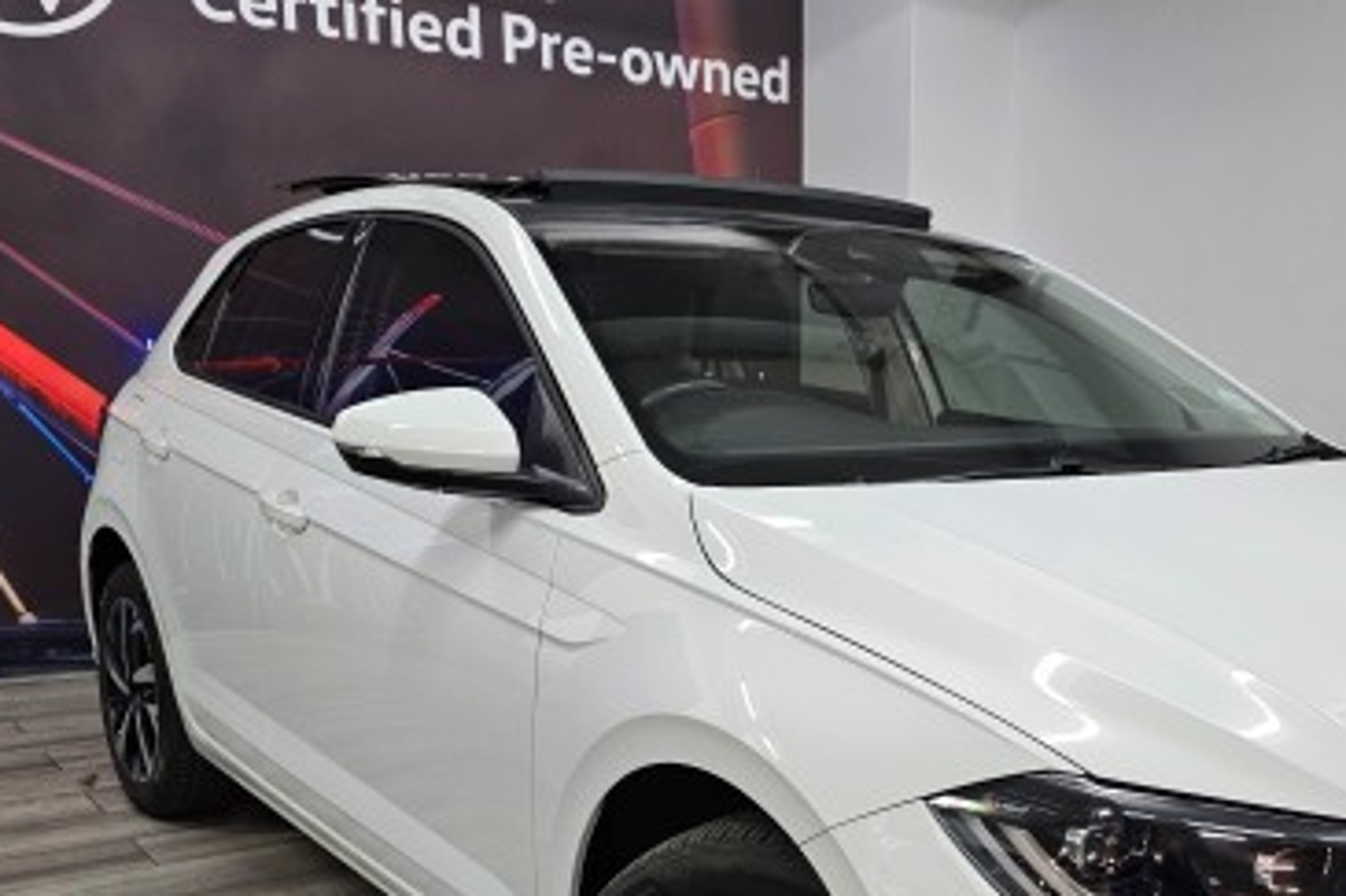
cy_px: 638
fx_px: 1570
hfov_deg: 45.3
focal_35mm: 42
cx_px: 955
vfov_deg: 31.5
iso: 200
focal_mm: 6.3
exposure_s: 1/100
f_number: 1.7
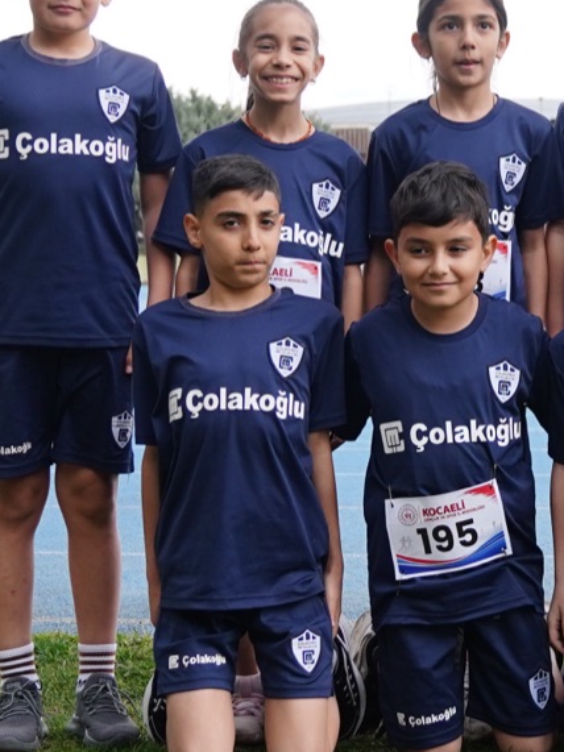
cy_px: 179
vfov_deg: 20.1
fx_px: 2108
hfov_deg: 14.5
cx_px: 759
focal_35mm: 97
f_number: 2.8
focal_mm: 24
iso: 400
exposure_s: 1/1000
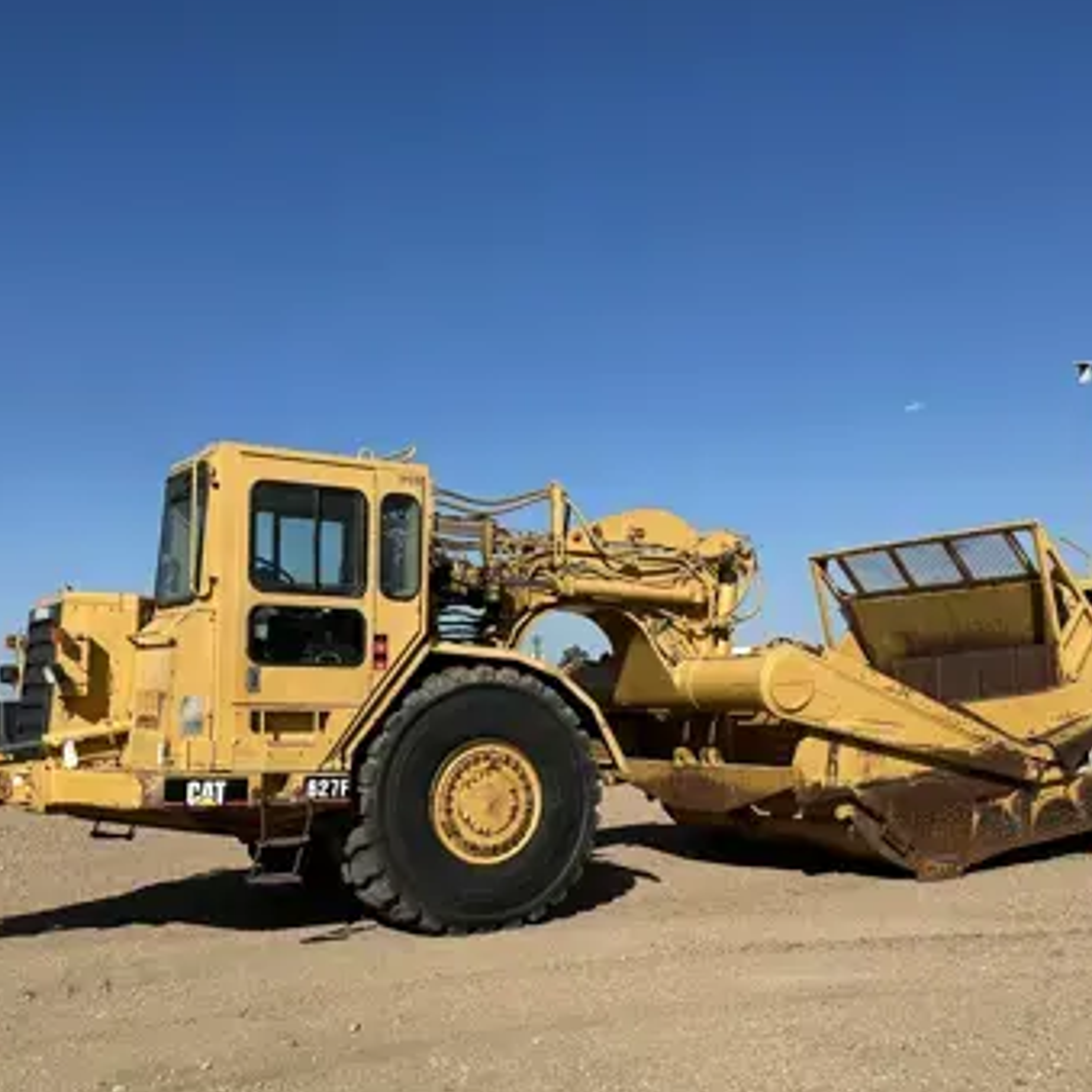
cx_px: 544
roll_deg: +1.9
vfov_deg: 41.6
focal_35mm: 40
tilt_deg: +0.7
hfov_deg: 41.9
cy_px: 670
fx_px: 1428
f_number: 1.78
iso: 80
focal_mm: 6.86
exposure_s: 1/7042
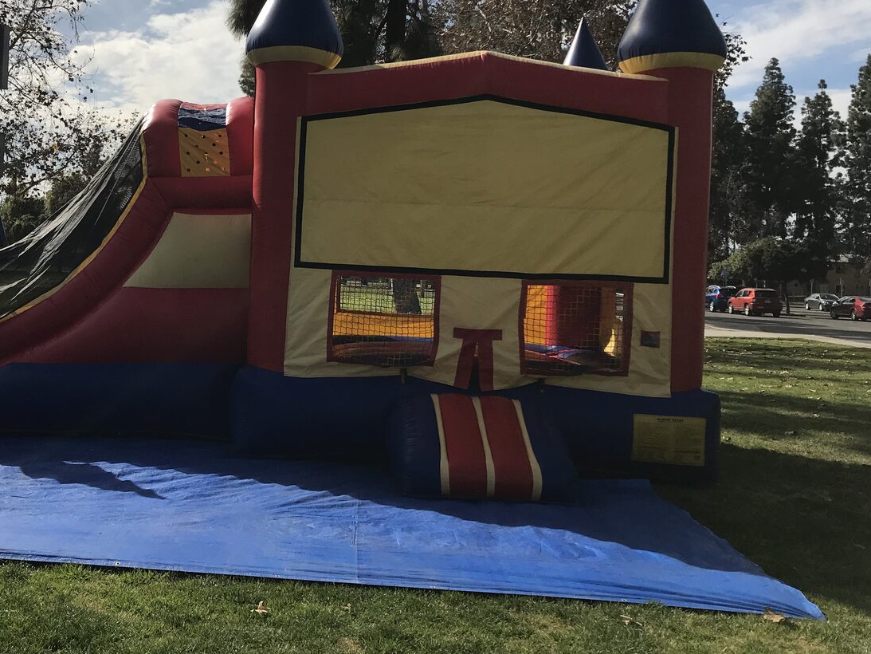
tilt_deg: +4.8
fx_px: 1032
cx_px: 254
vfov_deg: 34.9
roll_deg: -1.8
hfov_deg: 44.7
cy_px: 231
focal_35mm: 41
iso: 20
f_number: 1.8
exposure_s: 1/4000
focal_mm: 3.99
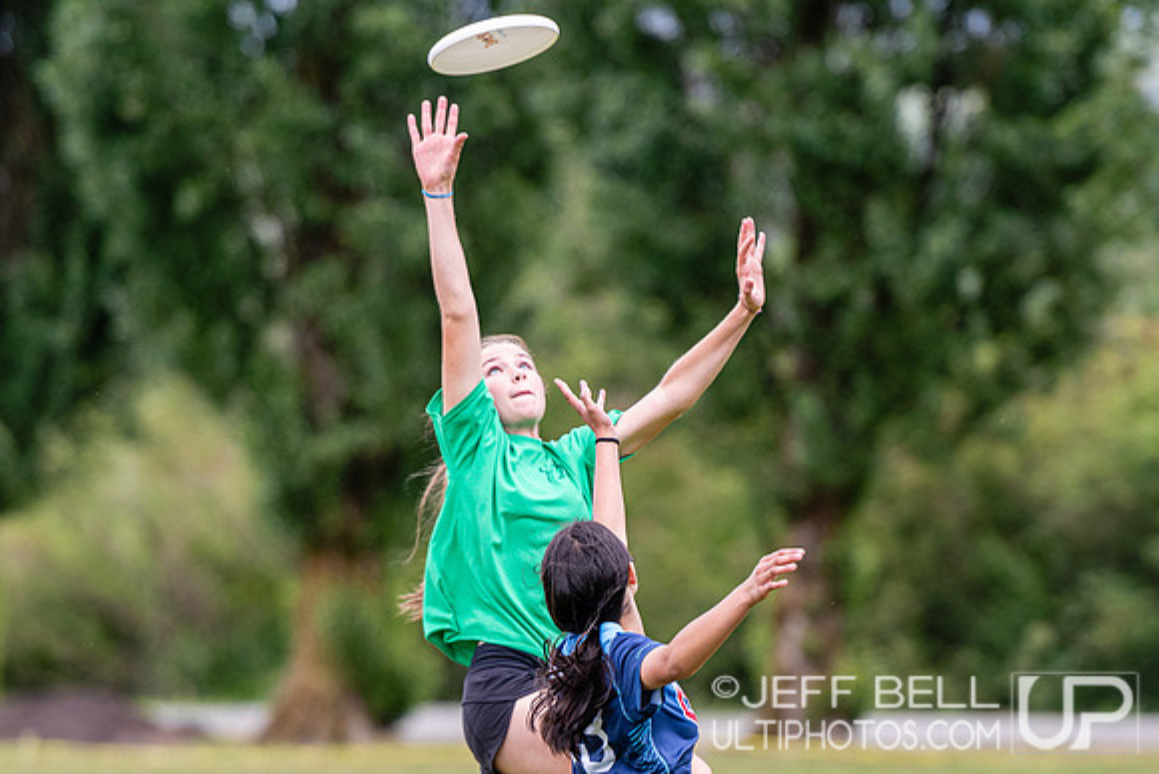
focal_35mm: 404
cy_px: 522
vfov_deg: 3.4
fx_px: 13020
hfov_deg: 5.1
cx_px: 580
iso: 400
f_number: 3.2
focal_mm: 200
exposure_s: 1/1250
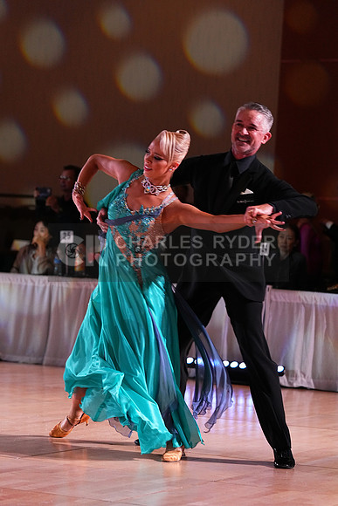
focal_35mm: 131
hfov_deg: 10.5
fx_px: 1844
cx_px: 169
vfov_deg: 15.6
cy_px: 253
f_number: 4
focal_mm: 131
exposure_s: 1/250
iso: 3200
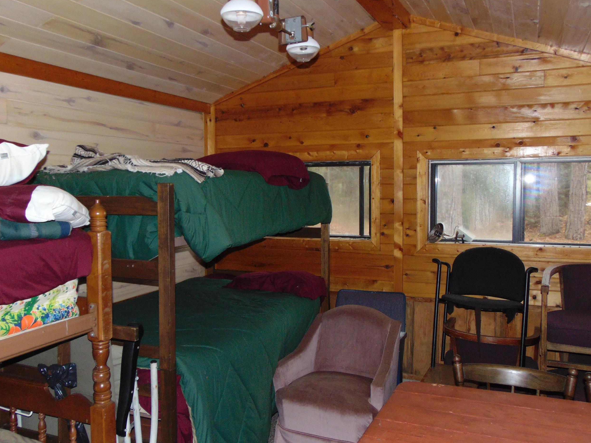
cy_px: 215
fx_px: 529
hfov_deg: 58.3
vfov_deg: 45.4
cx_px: 289
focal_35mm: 31
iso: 200
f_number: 3
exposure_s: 1/30
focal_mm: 4.5
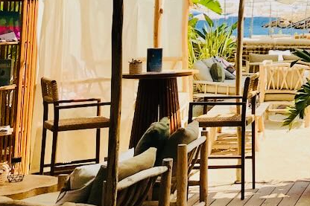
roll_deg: +0.1
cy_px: -69
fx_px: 783
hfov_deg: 19.7
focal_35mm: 91
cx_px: 452
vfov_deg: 14.3
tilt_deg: +8.3
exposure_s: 1/2907
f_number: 1.8
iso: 20
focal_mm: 3.99
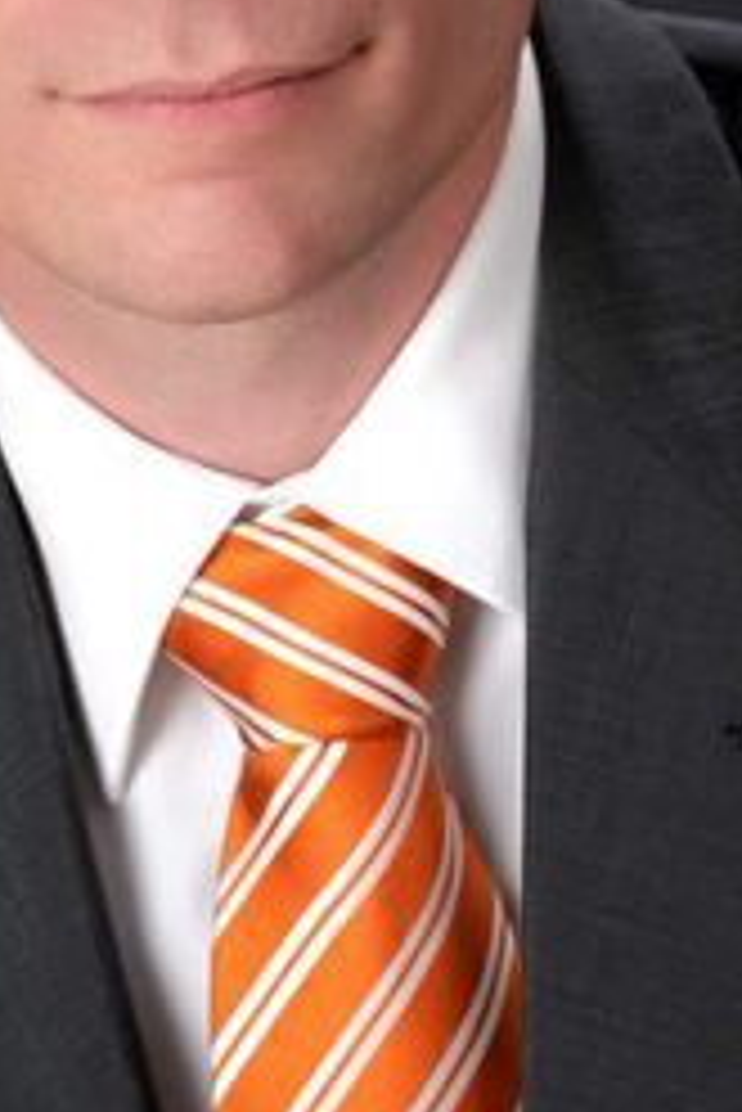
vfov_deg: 7.1
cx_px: 164
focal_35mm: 291
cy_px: 54
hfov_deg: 4.7
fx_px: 8983
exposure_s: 1/100
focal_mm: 120
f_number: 13
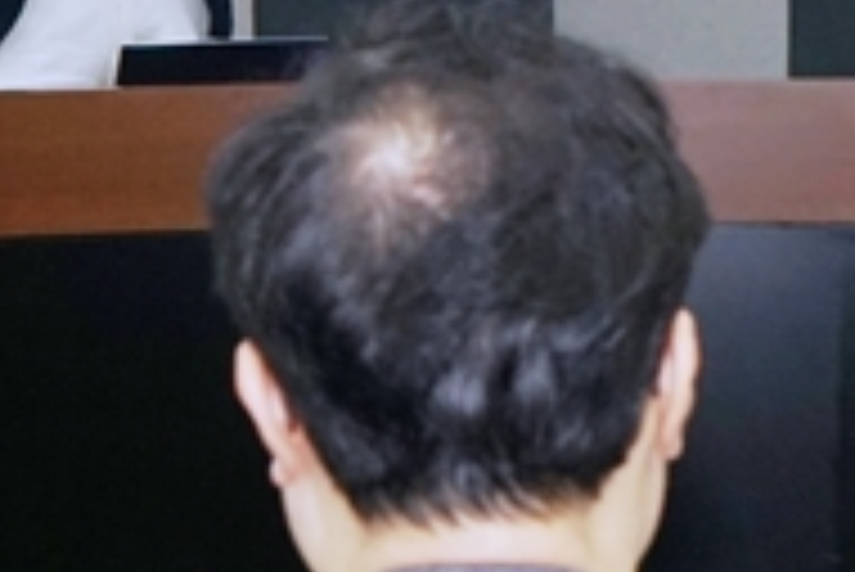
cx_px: 450
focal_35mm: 231
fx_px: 5490
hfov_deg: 8.9
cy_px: -291
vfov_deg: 5.9
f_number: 6.3
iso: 400
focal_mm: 44
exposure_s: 1/100
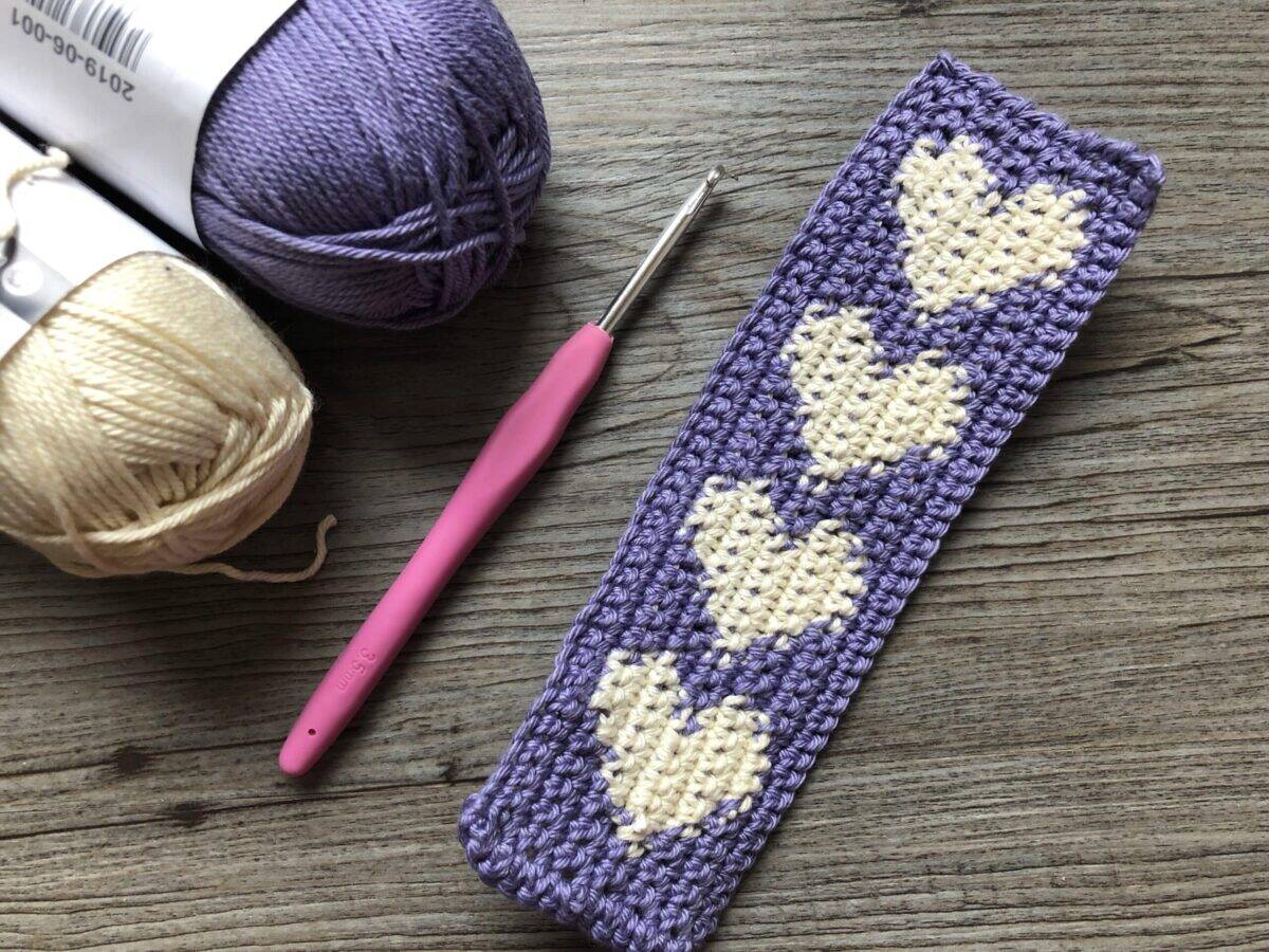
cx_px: 634
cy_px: 476
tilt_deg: -86.9
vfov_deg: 49.7
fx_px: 1026
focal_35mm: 28
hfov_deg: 63.4
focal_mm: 3.99
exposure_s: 1/30
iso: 32
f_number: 1.8
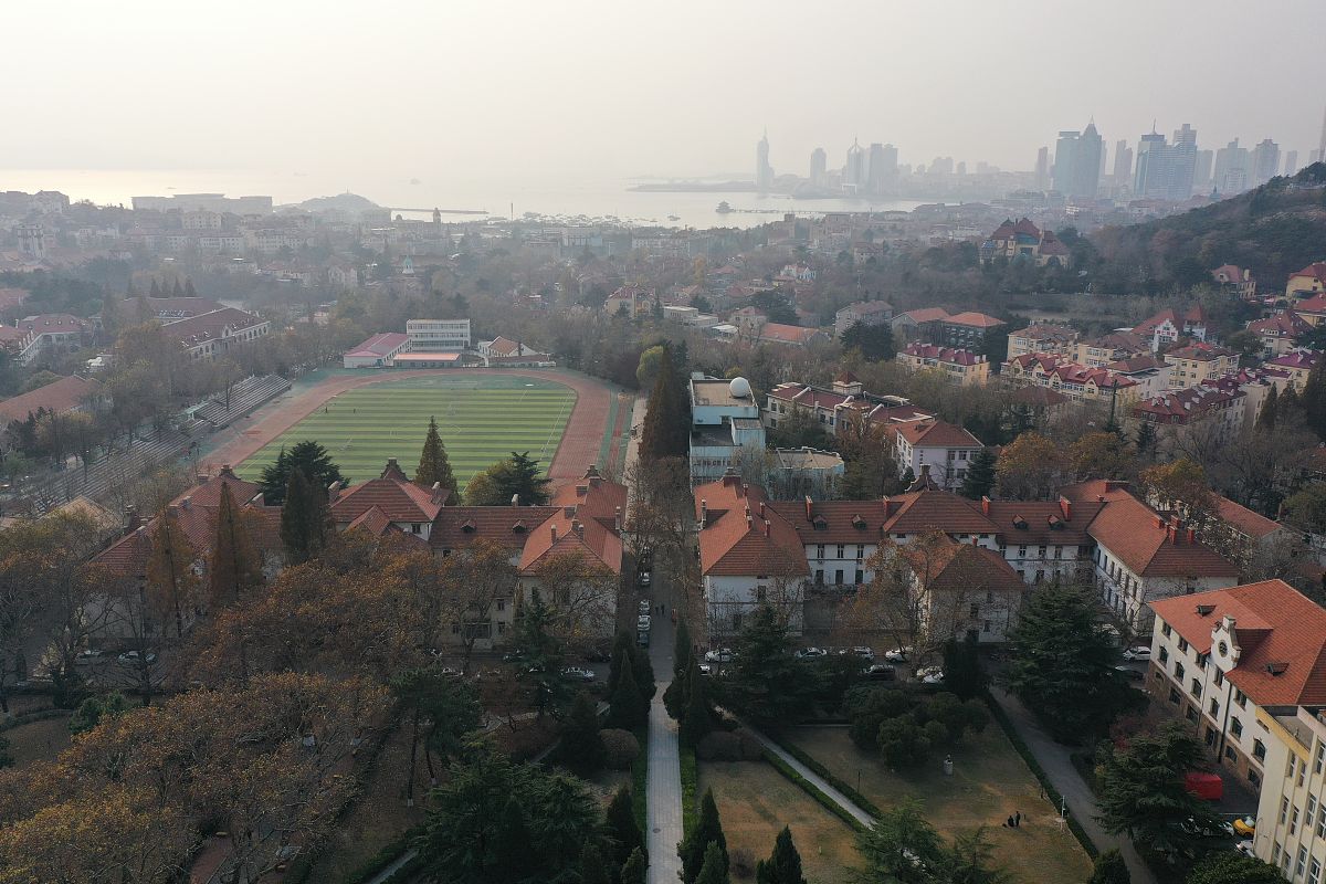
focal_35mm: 28
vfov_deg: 46.4
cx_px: 663
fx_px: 1031
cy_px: 442
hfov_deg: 65.5
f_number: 4
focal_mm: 10.26
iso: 100
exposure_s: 1/1250
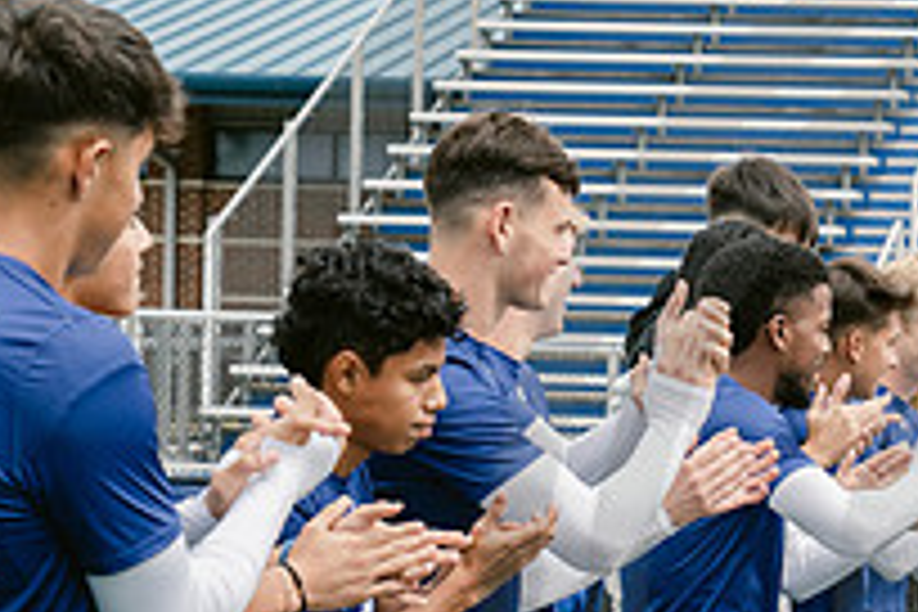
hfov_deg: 11.3
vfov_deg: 7.8
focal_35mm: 176
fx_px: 4488
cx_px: 1278
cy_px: 632
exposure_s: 1/500
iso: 400
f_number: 5.6
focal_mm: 62
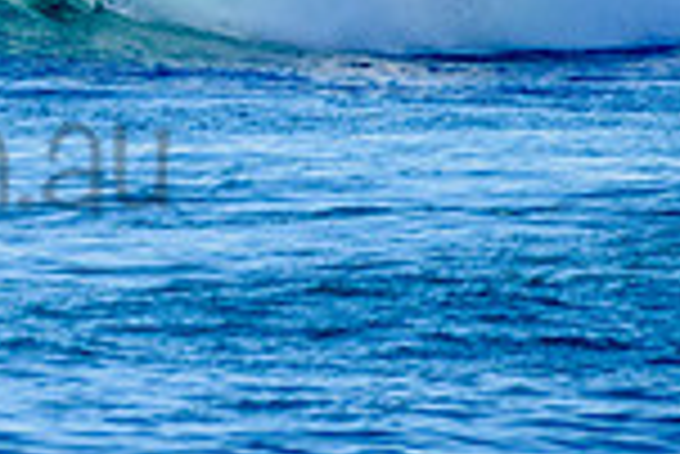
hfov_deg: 0.9
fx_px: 44639
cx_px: -11
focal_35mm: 2361
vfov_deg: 0.6
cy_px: -23
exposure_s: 1/2000
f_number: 5.6
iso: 280
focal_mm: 500
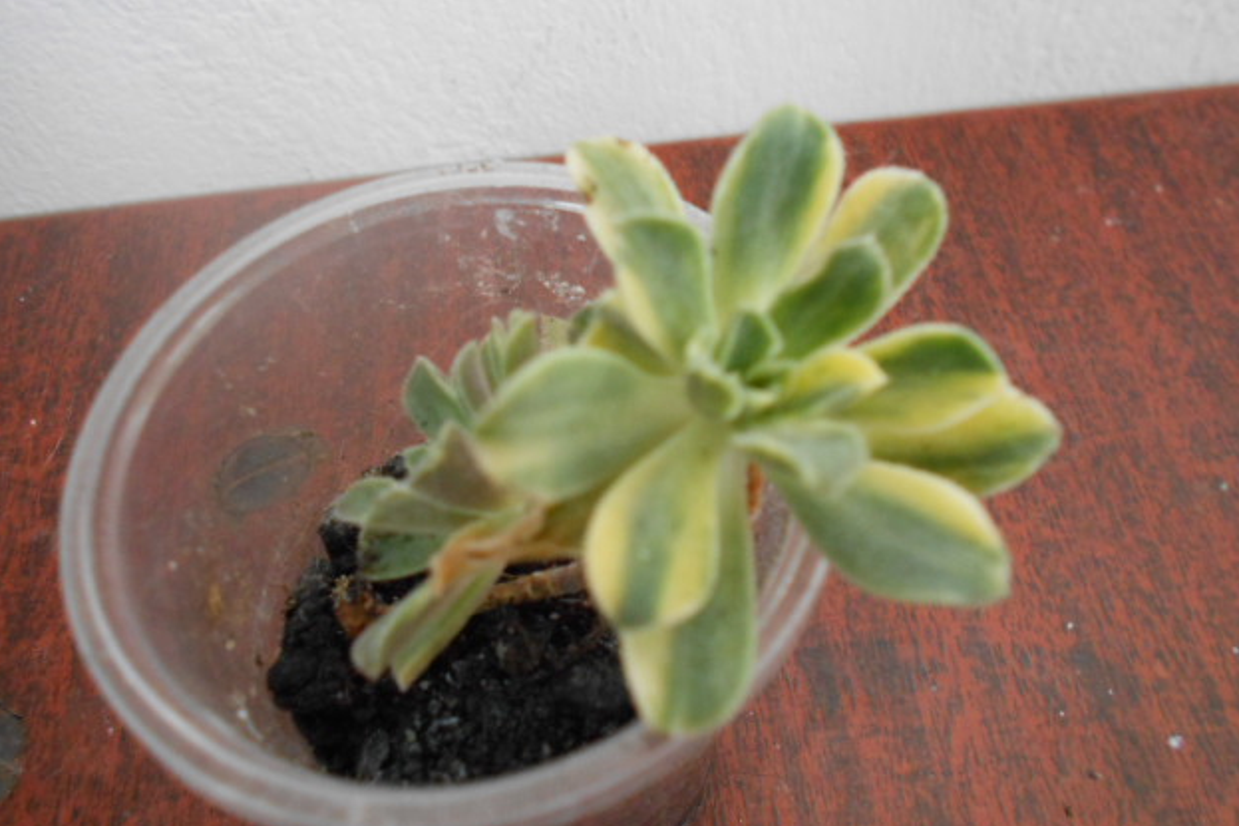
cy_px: 376
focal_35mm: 31
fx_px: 1067
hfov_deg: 60.3
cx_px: 619
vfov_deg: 42.3
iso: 320
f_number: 3.4
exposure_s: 1/30
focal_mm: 5.3
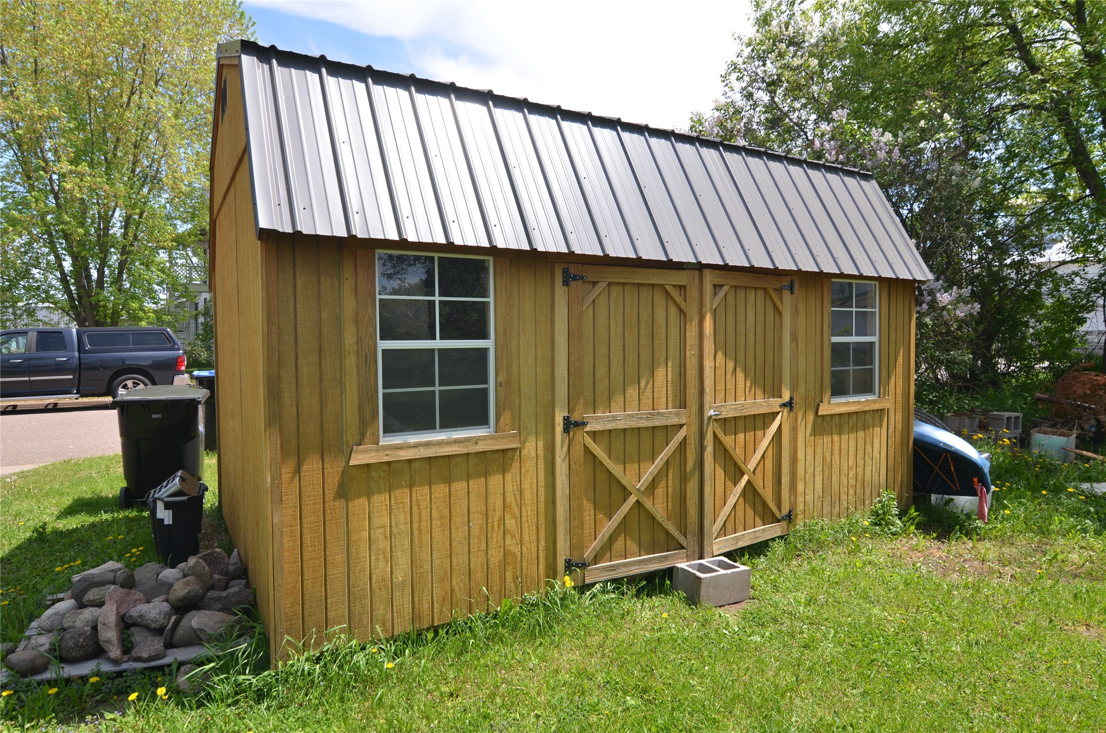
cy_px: 366
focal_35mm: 21
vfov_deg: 59.3
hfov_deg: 81.3
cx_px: 553
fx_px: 644
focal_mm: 14
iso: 140
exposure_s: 1/250
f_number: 8
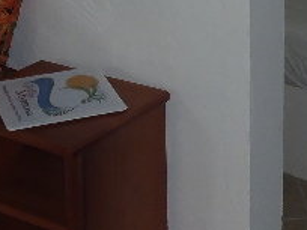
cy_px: -81
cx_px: 182
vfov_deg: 12.9
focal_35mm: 110
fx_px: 976
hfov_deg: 17.9
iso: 125
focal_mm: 5
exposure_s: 1/30
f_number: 3.9
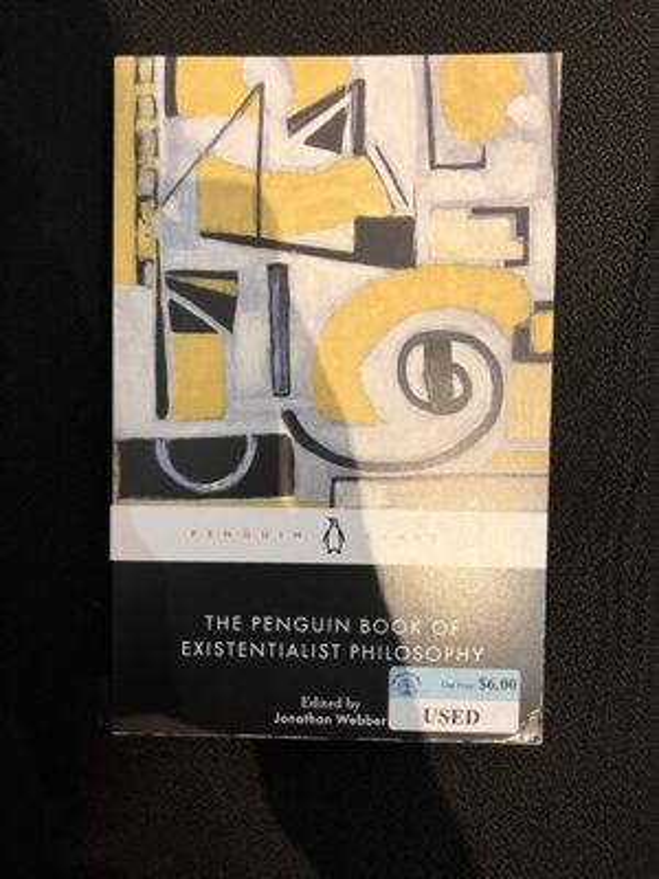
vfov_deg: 63.4
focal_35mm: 28
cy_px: 440
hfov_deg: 49.7
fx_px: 711
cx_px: 330
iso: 320
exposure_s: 1/30
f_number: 1.8
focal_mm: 3.99
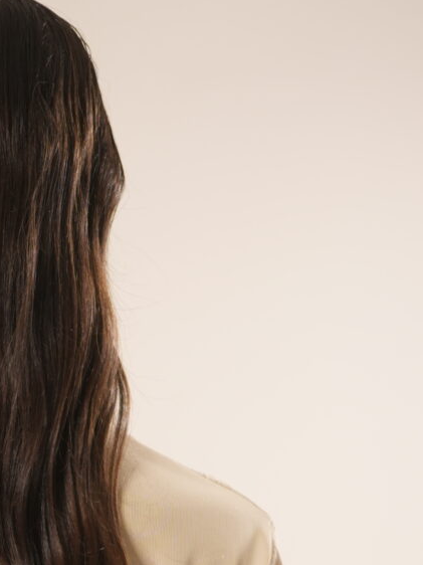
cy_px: 740
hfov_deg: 9.6
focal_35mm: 154
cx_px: -14
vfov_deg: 12.4
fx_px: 2511
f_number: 3.2
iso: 400
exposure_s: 1/60
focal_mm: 50
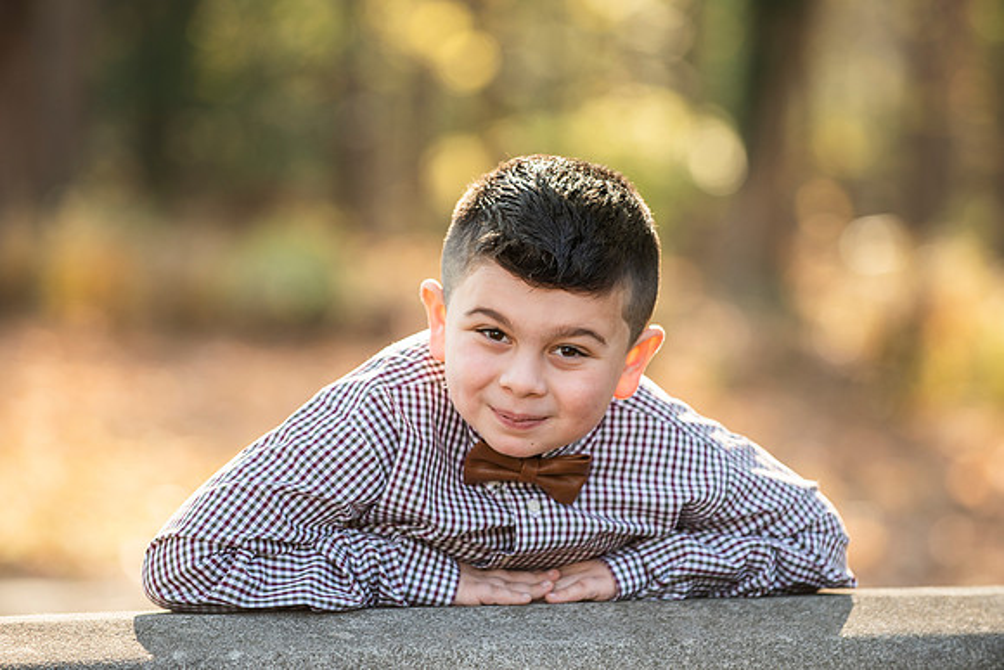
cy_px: 336
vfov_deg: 7.5
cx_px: 525
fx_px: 5124
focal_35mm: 184
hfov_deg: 11.2
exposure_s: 1/250
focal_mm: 170
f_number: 3.5
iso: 200
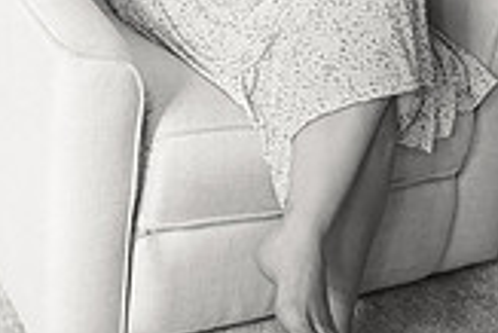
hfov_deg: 21.9
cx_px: -76
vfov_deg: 14.8
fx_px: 1205
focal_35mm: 87
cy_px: -148
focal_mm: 24
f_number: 3.5
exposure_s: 1/160
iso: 2000
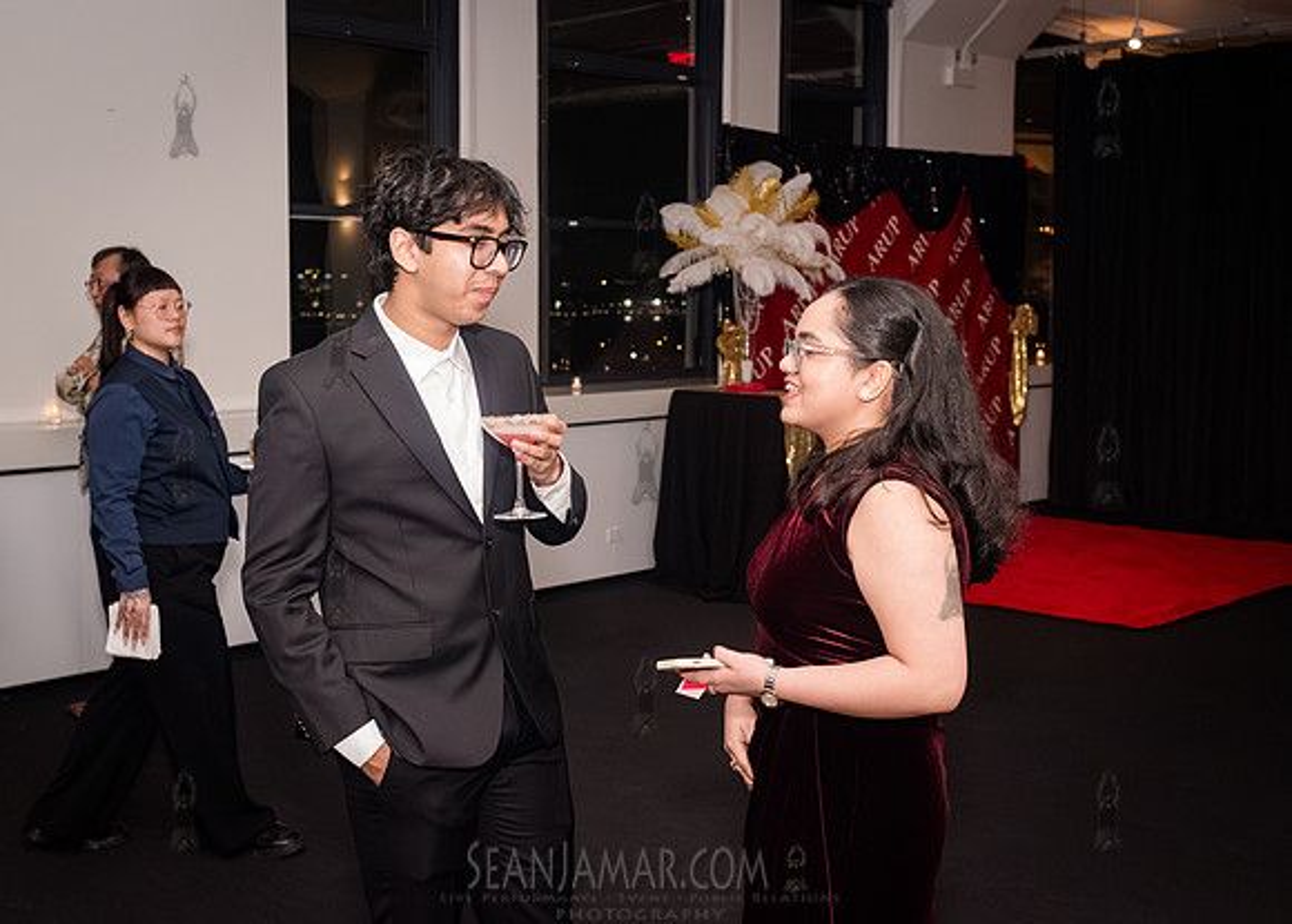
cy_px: 398
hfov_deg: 44.1
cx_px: 596
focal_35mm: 43
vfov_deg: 32.3
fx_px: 1595
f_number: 5
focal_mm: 35
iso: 8000
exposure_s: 1/400
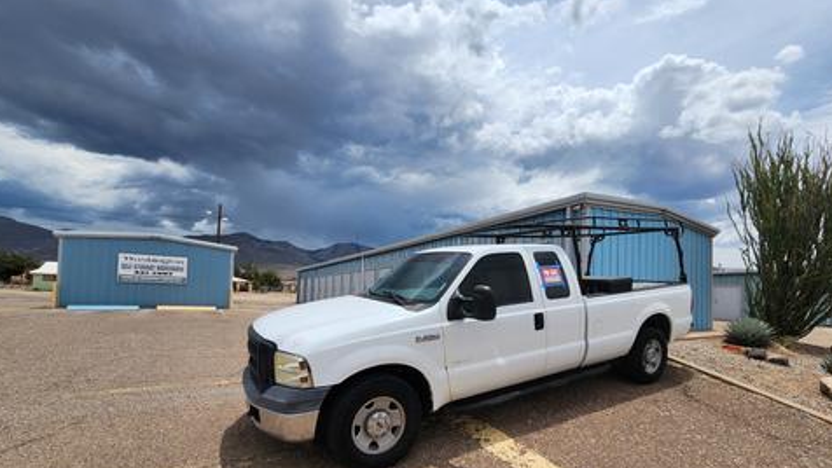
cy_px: 285
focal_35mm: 15
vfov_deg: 69.7
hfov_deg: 103.0
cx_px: 428
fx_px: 331
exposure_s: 1/4032
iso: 50
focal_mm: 2.2
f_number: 2.2
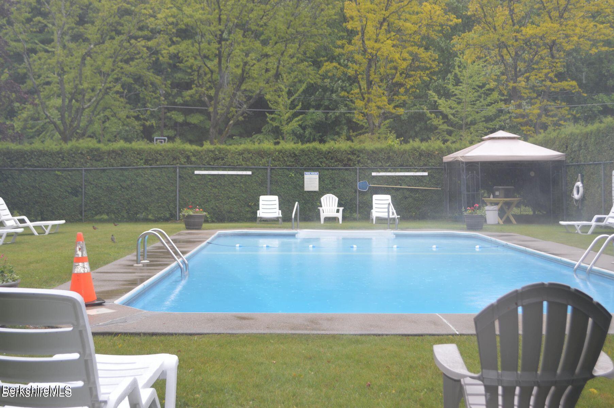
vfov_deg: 28.0
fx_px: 818
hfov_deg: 41.1
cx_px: 307
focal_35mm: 48
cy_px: 204
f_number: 4.8
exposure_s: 1/125
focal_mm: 32
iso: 160
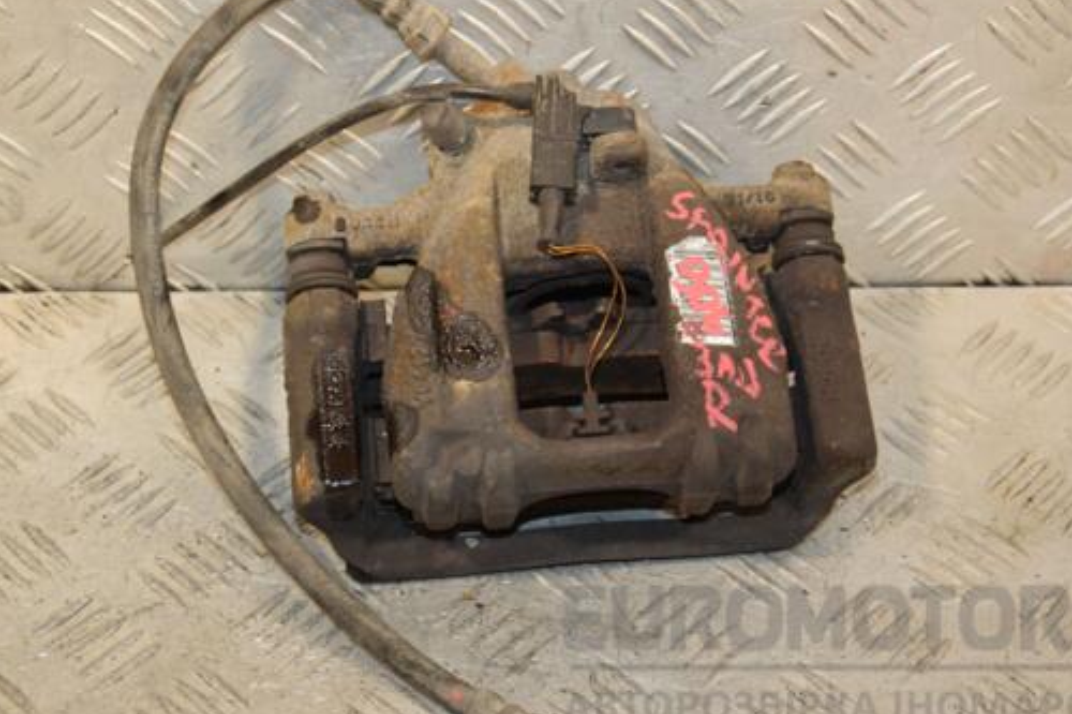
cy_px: 332
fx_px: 2143
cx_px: 523
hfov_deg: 28.1
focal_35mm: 72
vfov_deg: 18.9
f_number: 4.8
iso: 800
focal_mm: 40
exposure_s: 1/160
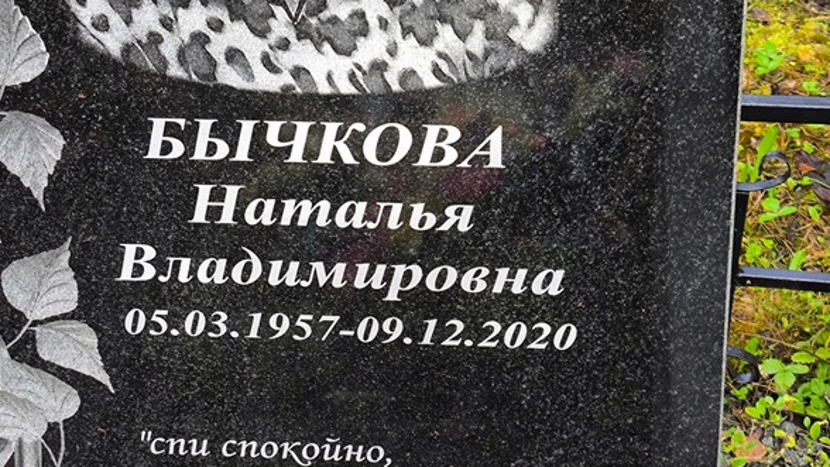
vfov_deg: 16.2
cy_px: 96
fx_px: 1629
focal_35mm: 74
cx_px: 488
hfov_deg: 28.5
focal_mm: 4.71
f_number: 1.7
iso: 50
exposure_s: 1/145
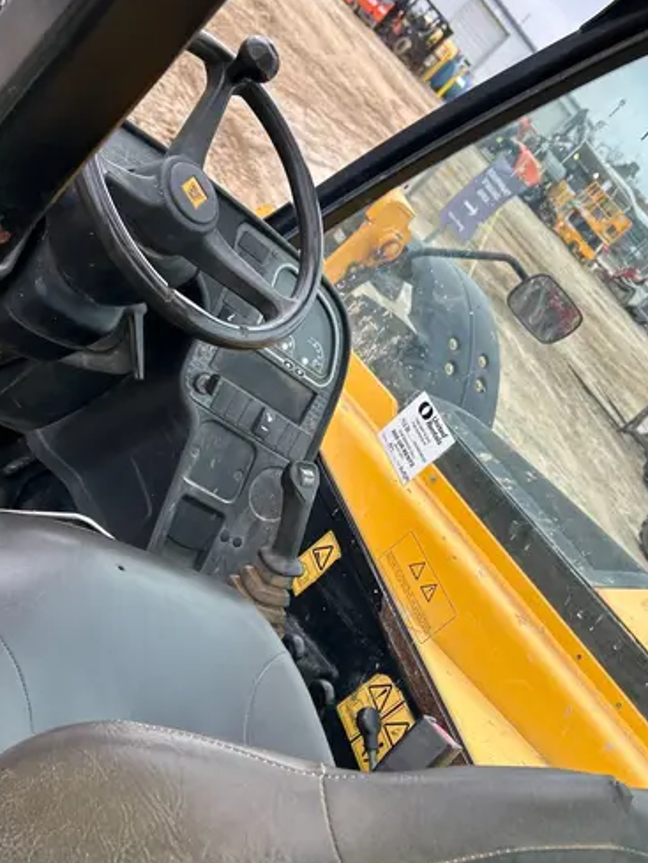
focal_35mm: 39
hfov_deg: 36.8
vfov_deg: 47.7
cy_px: 497
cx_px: 332
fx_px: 973
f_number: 1.5
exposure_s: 1/212
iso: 40
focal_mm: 5.7
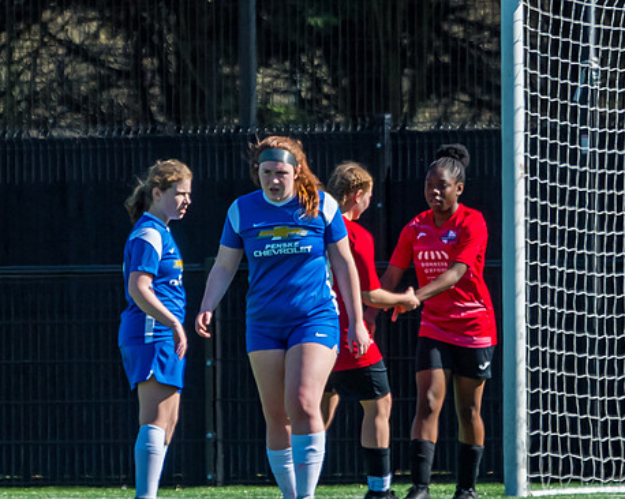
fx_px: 17639
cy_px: 483
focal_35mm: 954
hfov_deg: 2.0
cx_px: 415
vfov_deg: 1.6
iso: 400
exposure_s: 1/3200
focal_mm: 280
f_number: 4
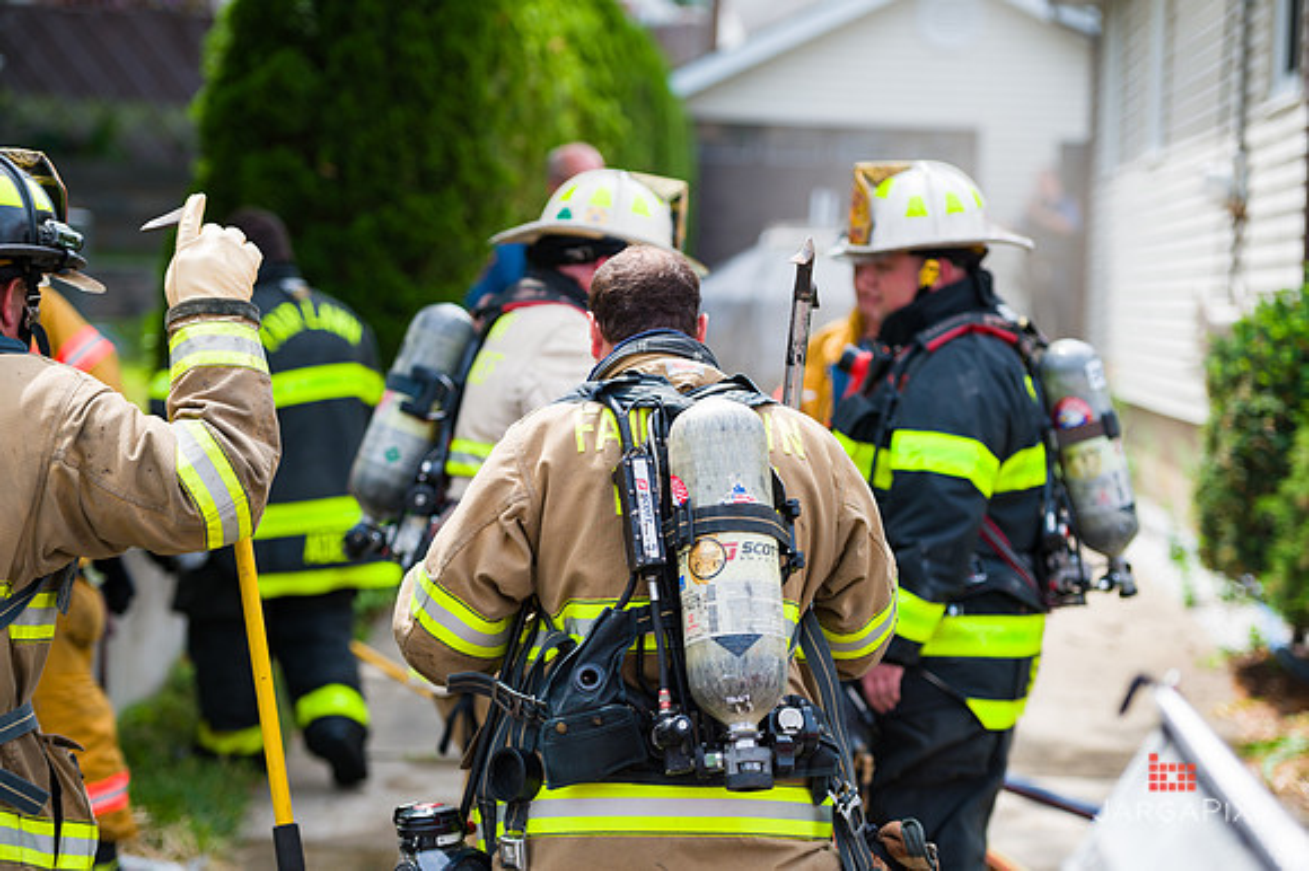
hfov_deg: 20.4
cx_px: 654
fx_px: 3634
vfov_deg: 13.7
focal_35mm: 100
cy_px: 436
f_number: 3.2
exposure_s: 1/1000
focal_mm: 100
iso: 200
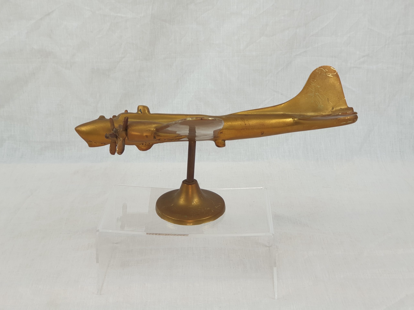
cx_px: 207
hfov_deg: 36.8
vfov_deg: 28.0
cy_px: 155
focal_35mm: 52
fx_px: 622
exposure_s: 1/33
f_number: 2.4
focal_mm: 6
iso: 100
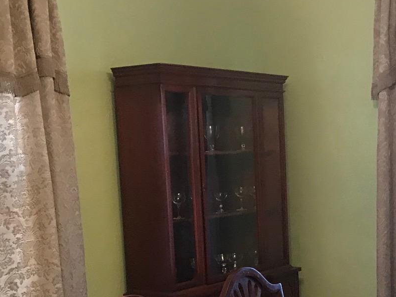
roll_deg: +2.5
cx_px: 301
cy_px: 267
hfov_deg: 27.0
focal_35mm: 71
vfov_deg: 20.3
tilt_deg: -6.2
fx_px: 812
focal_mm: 3.99
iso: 100
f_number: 1.8
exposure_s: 1/13
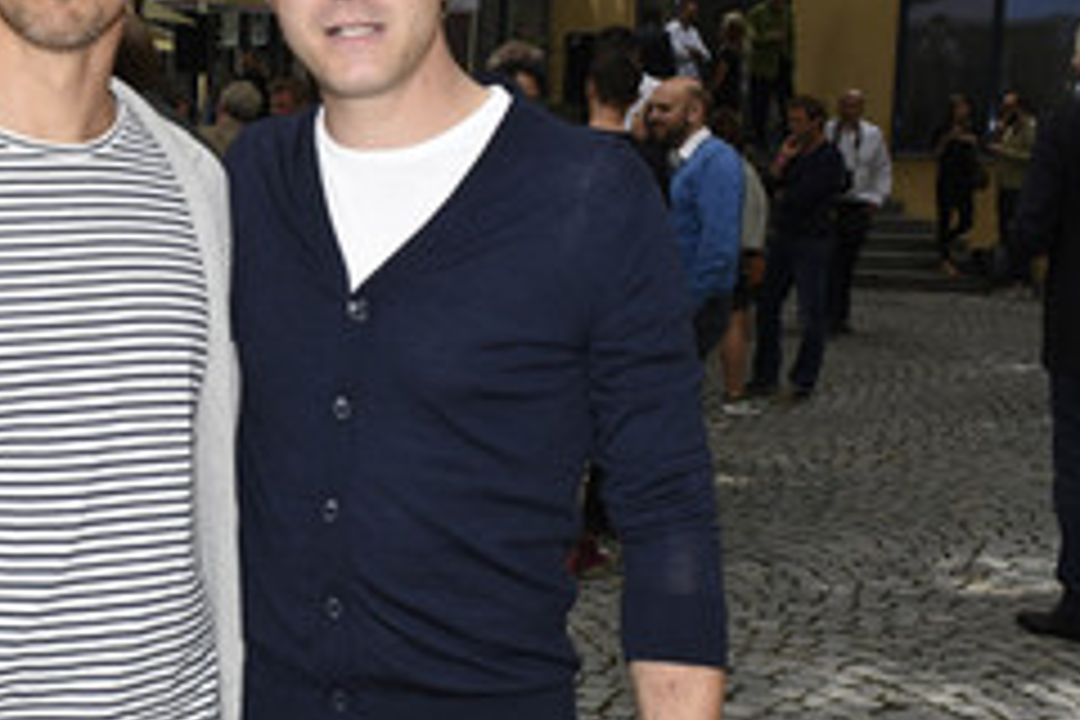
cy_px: 333
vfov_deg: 21.9
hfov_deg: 31.3
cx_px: 164
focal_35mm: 62
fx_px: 1860
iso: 160
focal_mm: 22
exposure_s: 1/160
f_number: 8
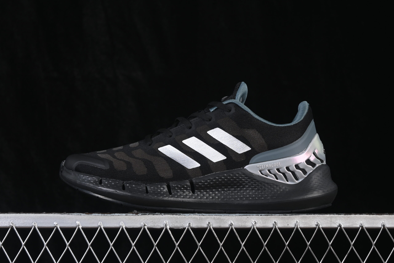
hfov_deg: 27.0
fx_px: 821
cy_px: 132
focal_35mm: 75
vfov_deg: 18.2
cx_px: 197
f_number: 6.3
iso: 160
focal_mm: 50
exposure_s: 1/60
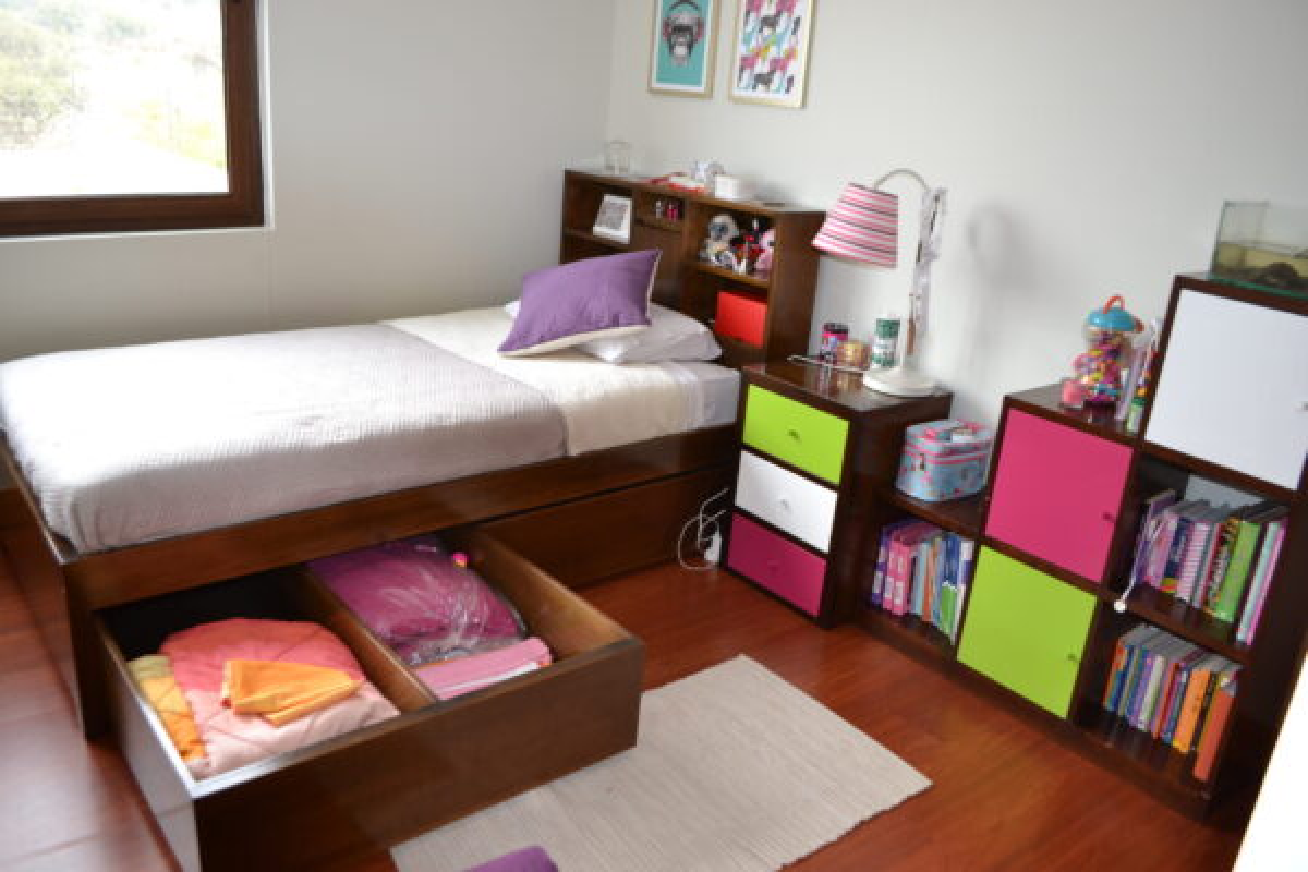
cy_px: 436
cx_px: 654
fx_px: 981
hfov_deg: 67.4
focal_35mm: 27
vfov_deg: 47.9
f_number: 3.5
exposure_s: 1/60
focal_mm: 18
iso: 400
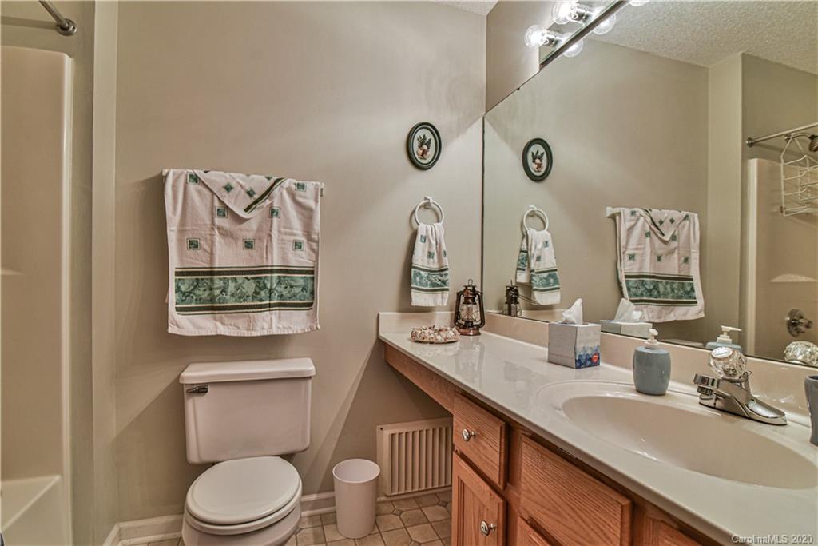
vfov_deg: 73.8
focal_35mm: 16
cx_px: 409
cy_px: 273
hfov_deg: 96.7
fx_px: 364
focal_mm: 16
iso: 1600
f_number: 5.6
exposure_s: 1/125
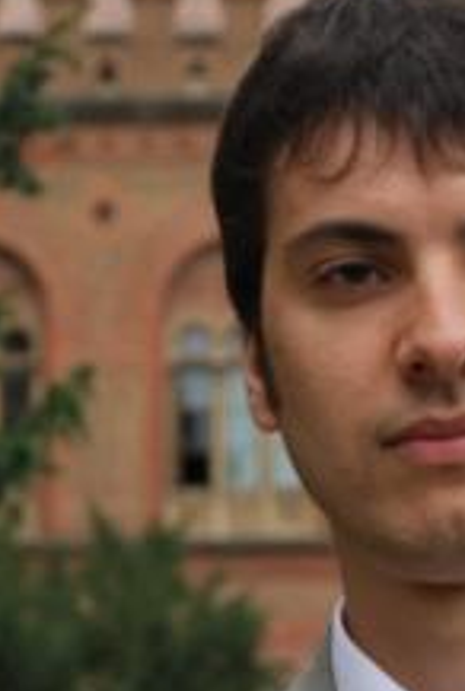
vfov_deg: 12.0
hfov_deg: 8.1
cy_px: 468
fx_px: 3273
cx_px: 344
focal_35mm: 170
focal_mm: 55
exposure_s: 1/125
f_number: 5.6
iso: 100
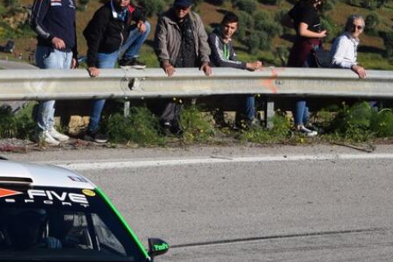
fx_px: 3340
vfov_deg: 4.5
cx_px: 43
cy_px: 230
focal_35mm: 306
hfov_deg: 6.7
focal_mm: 78
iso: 400
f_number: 8
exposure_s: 1/2000
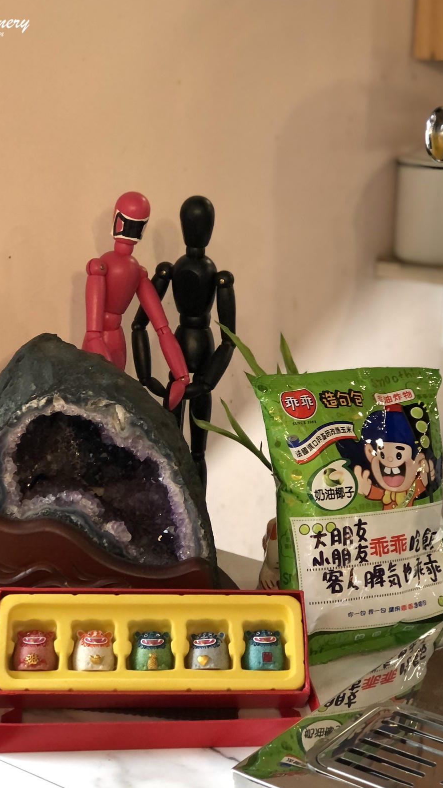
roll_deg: -1.3
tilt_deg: -14.4
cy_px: 389
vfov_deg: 33.3
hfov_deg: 19.1
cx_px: 193
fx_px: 1316
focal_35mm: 63
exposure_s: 1/30
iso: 200
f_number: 2.8
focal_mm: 6.6
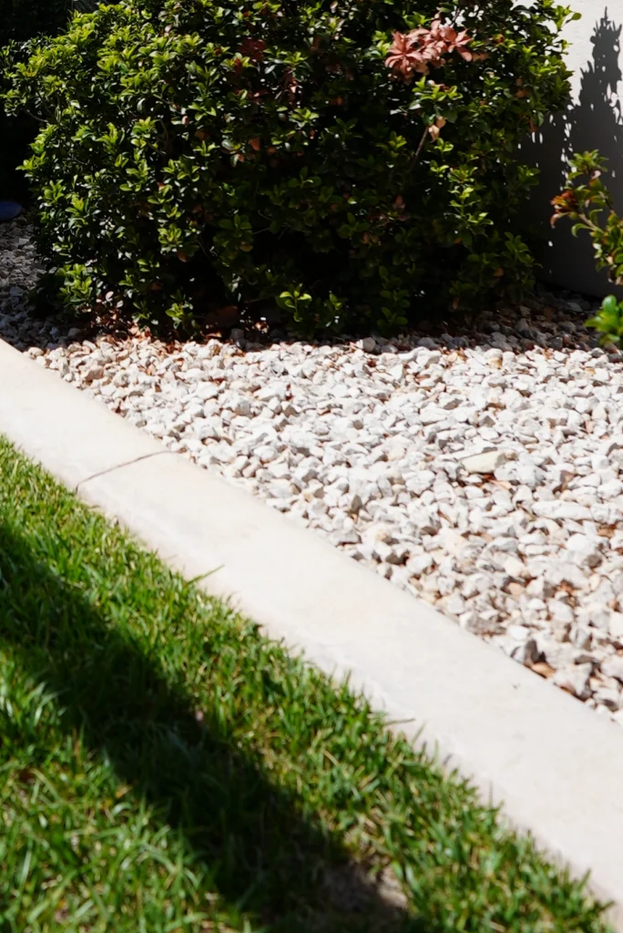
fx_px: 1555
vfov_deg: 31.3
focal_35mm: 60
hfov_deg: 21.5
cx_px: -66
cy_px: 41
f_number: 5
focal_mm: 24
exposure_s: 1/500
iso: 80
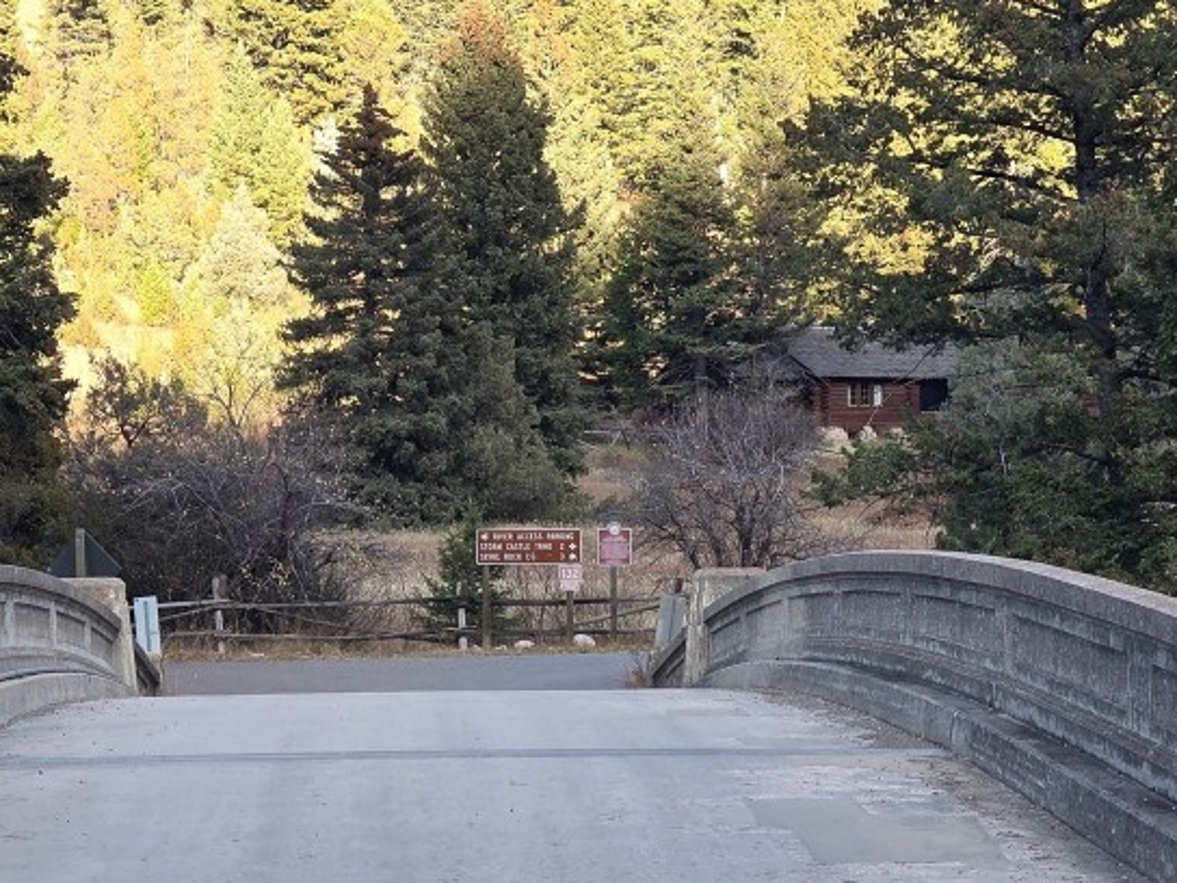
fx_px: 4420
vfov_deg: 11.4
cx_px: 504
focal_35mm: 130
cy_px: 738
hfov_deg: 15.2
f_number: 2.4
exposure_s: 1/260
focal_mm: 7.9
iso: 50
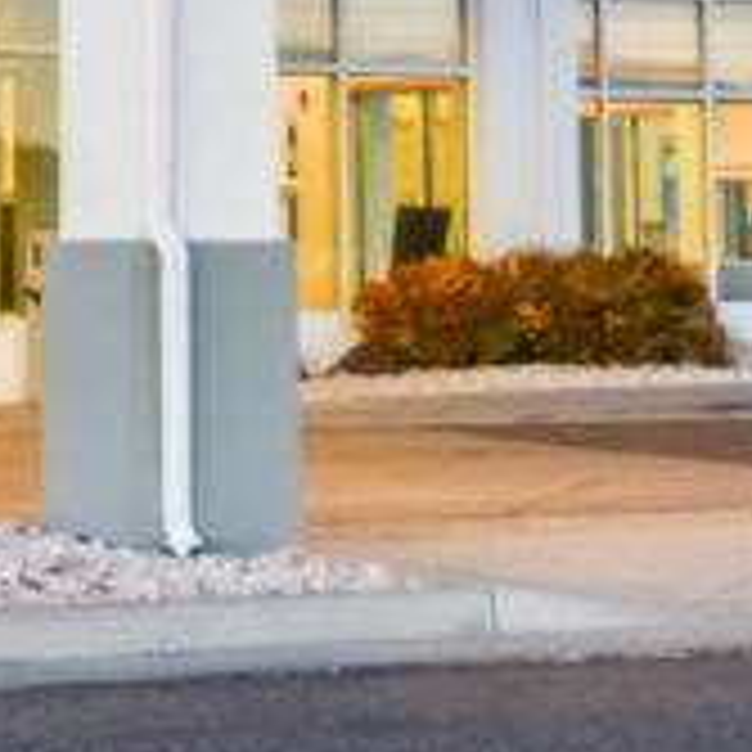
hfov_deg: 11.7
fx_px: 3588
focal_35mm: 146
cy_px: -135
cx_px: -171
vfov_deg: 11.7
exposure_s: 1/5
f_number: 4
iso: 100
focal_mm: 28
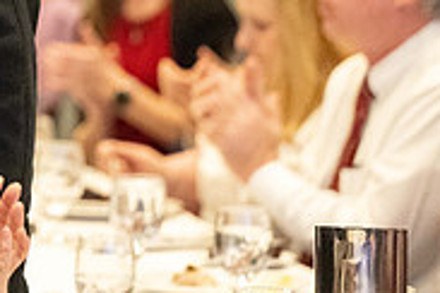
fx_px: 4644
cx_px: -159
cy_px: -150
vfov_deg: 3.6
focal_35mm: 380
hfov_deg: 5.4
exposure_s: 1/160
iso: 8000
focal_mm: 120
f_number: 2.8
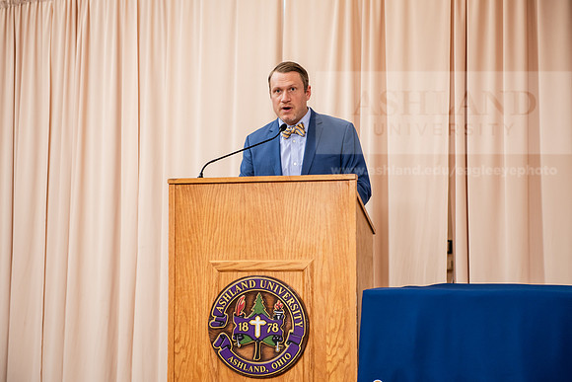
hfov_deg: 28.8
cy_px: 191
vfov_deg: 19.5
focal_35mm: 70
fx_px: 1112
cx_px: 286
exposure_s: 1/200
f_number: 4
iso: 1250
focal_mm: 70
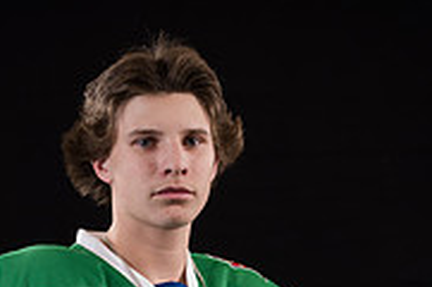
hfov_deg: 13.9
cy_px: 402
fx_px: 1773
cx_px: 193
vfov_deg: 9.0
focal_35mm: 148
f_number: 3.2
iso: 80
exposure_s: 1/160
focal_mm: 43.6
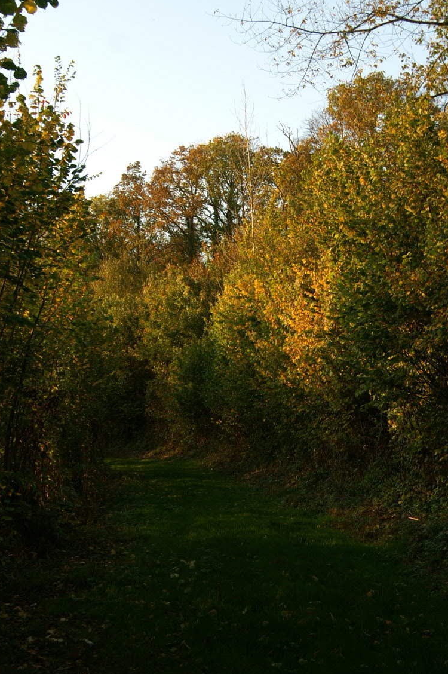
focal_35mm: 56
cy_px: 352
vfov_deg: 35.7
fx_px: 1047
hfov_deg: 24.1
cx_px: 262
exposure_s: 1/60
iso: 100
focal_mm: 28
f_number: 7.1
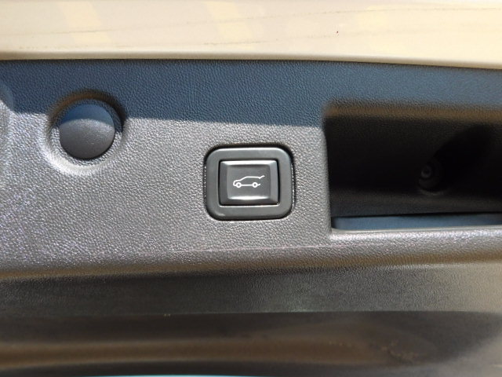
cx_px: 251
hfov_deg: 60.0
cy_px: 188
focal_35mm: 30
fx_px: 435
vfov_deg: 46.8
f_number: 3.2
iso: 125
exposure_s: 1/250
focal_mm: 5.3
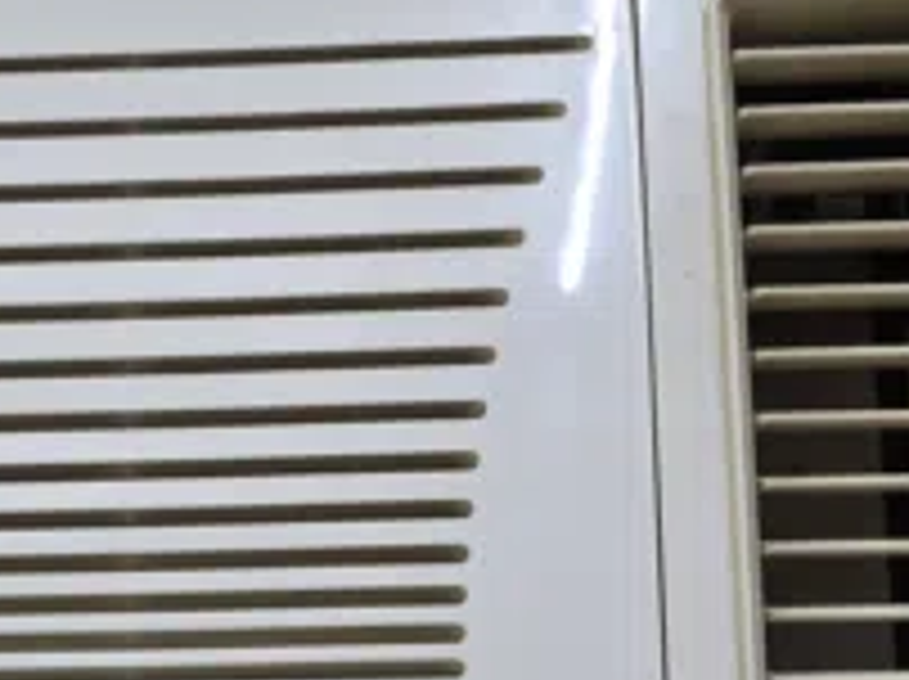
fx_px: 1915
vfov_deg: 19.9
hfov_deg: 26.4
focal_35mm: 73
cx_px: 252
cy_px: 536
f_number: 1.7
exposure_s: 1/100
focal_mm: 6.3
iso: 200
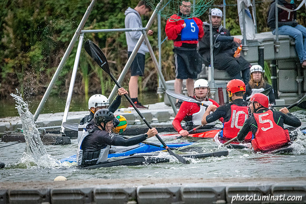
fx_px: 4363
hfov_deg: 4.0
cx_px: 111
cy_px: 128
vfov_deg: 2.7
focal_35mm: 513
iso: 5000
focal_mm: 400
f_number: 5.6
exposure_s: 1/2500
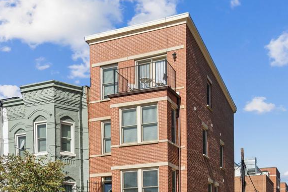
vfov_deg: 30.6
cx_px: 151
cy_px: 146
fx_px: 344
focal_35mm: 43
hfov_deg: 45.4
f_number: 5.6
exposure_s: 1/1600
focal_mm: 16
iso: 200
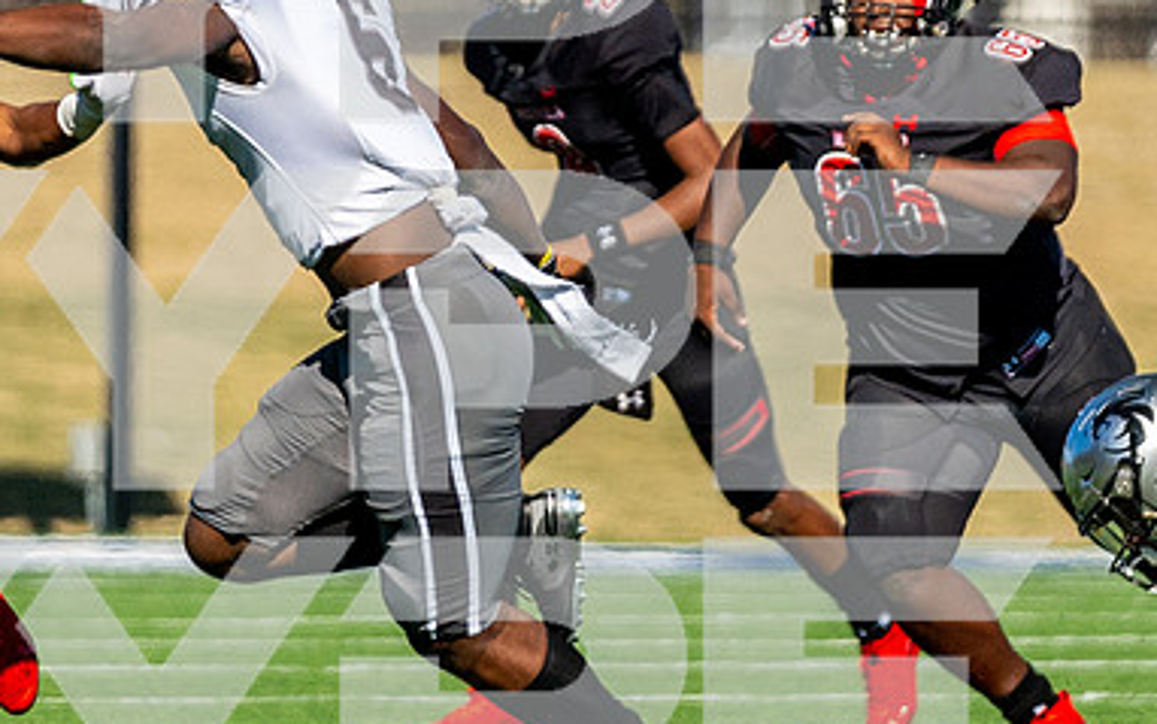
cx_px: 823
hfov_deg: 2.6
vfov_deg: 1.6
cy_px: 152
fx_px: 25738
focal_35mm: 816
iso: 400
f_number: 2.8
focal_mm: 200
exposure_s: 1/2500
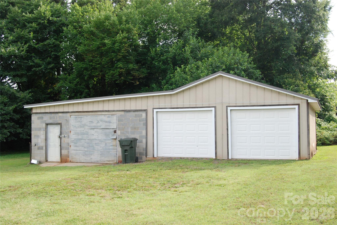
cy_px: 112
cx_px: 168
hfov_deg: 49.5
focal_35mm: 39
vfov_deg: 34.3
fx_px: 365
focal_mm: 26
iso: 1000
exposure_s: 1/400
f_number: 10
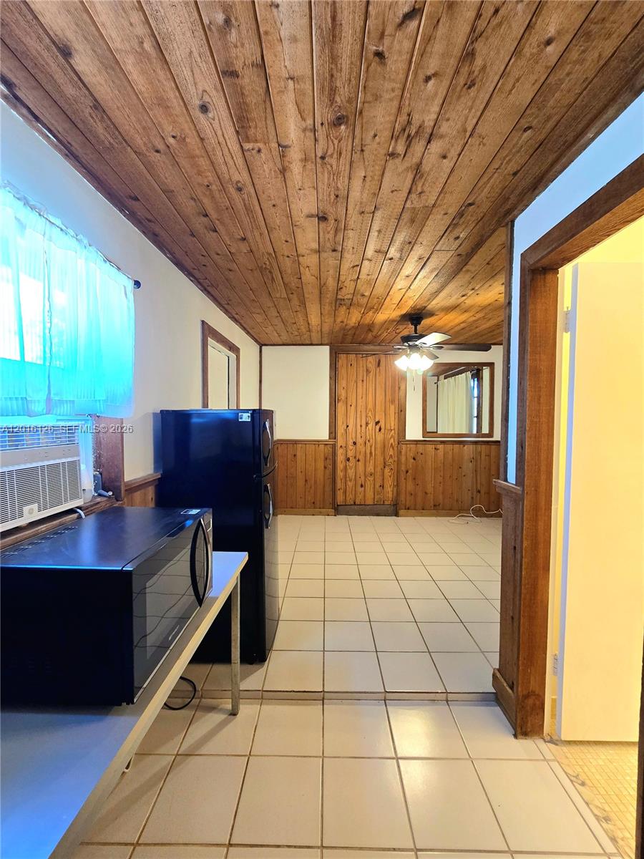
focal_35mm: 13
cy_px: 430
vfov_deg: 106.2
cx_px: 322
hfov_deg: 89.9
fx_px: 322
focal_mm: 2.2
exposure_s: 1/60.2
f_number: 2.2
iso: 200
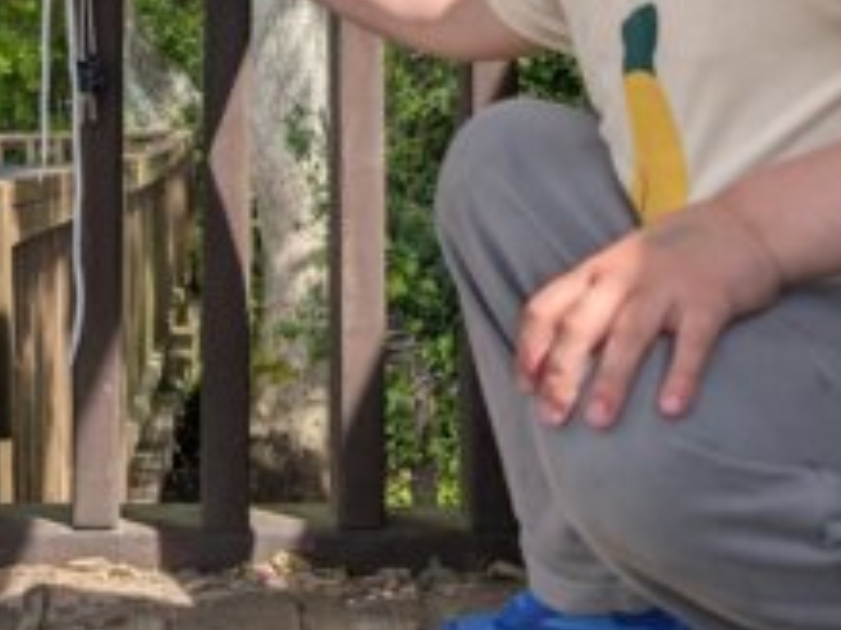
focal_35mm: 66
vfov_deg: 21.8
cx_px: 119
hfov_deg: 28.5
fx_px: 1603
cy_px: 96
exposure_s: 1/949
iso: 22
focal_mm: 6.9
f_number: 1.68
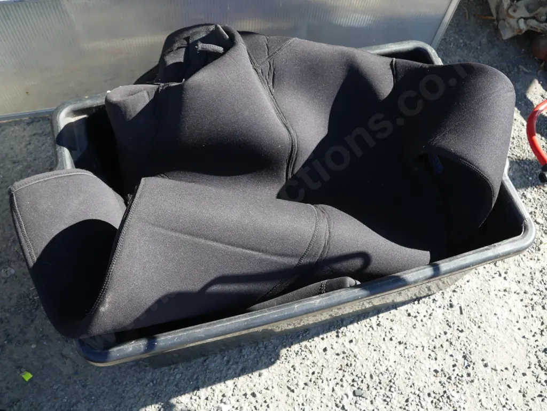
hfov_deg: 56.8
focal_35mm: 32
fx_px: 506
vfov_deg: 44.2
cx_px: 274
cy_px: 206
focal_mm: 16
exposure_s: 1/200
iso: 200
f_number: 5
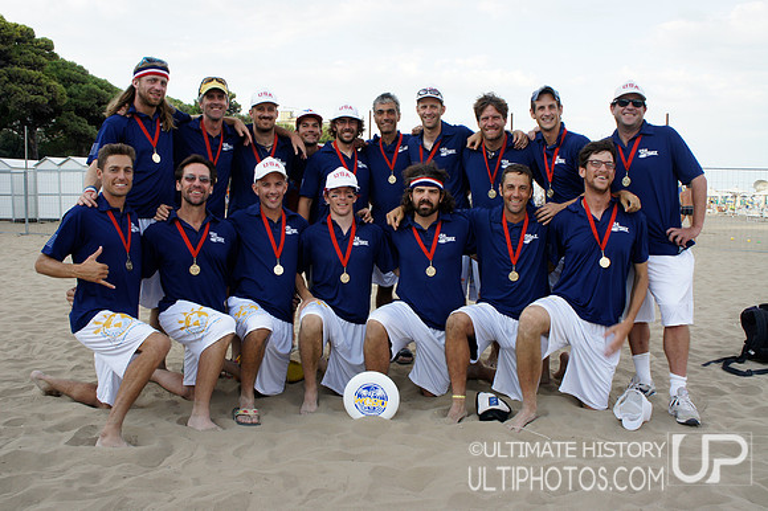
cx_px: 384
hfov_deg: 59.5
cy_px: 256
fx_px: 672
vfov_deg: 41.7
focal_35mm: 32
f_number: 9
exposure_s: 1/60
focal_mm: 21
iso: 200
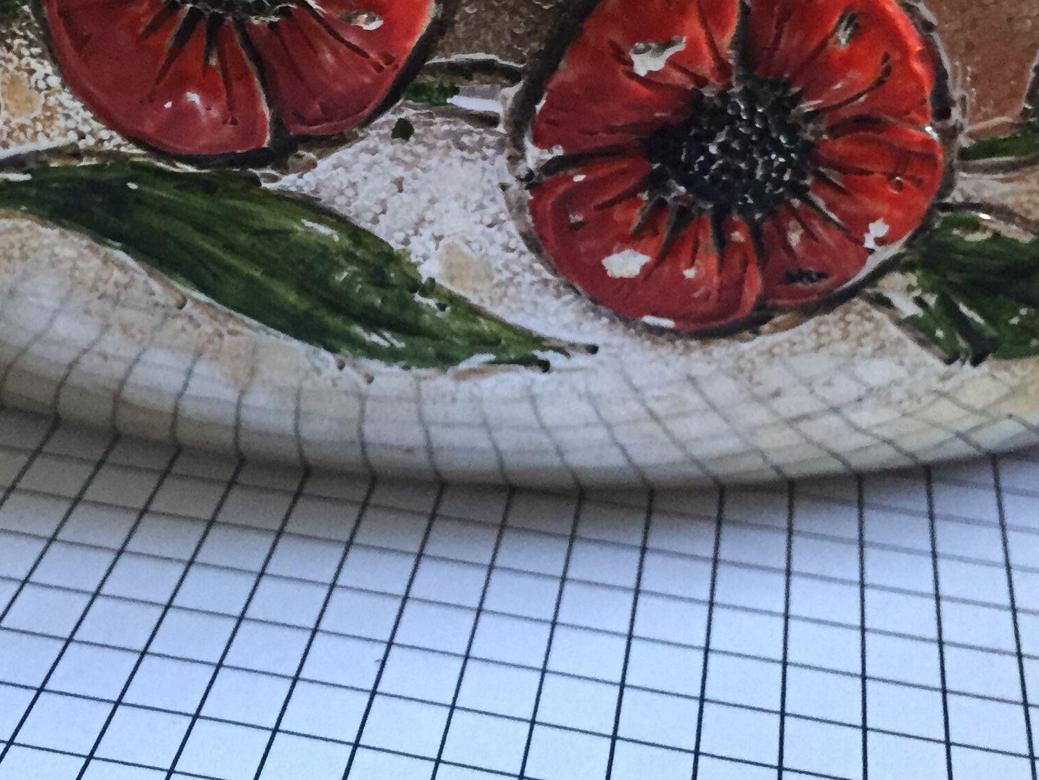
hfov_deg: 30.5
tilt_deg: -23.5
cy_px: 89
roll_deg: -3.3
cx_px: 368
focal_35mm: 63
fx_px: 1891
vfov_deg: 22.8
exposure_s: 1/30
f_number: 2.2
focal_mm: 4.15
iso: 160
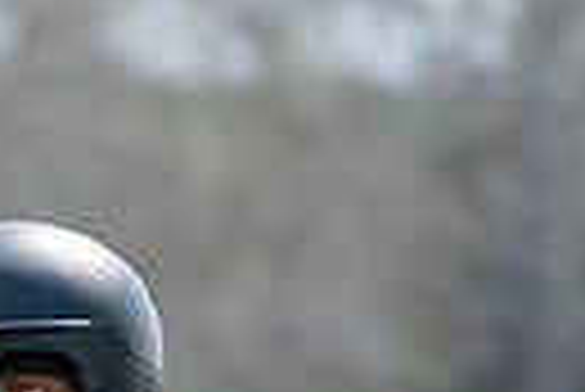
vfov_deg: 1.4
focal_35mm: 1001
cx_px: -225
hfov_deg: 2.1
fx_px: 16284
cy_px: 827
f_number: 5.6
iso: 160
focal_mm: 224
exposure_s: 1/250
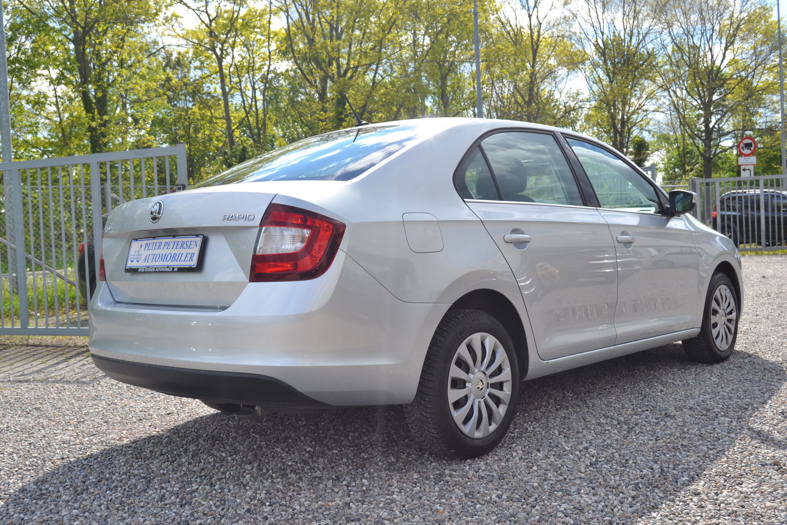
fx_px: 787
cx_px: 394
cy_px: 262
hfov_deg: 53.1
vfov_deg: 36.9
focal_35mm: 36
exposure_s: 1/250
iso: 100
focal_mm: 24
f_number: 8
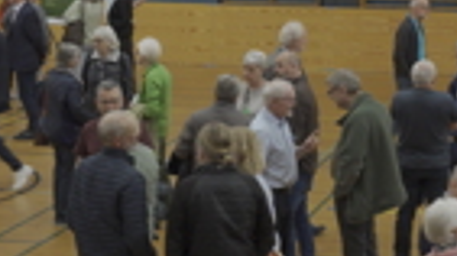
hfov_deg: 16.5
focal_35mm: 130
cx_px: 334
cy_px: 130
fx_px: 1574
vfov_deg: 9.3
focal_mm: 35
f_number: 11
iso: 3200
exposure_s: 1/40
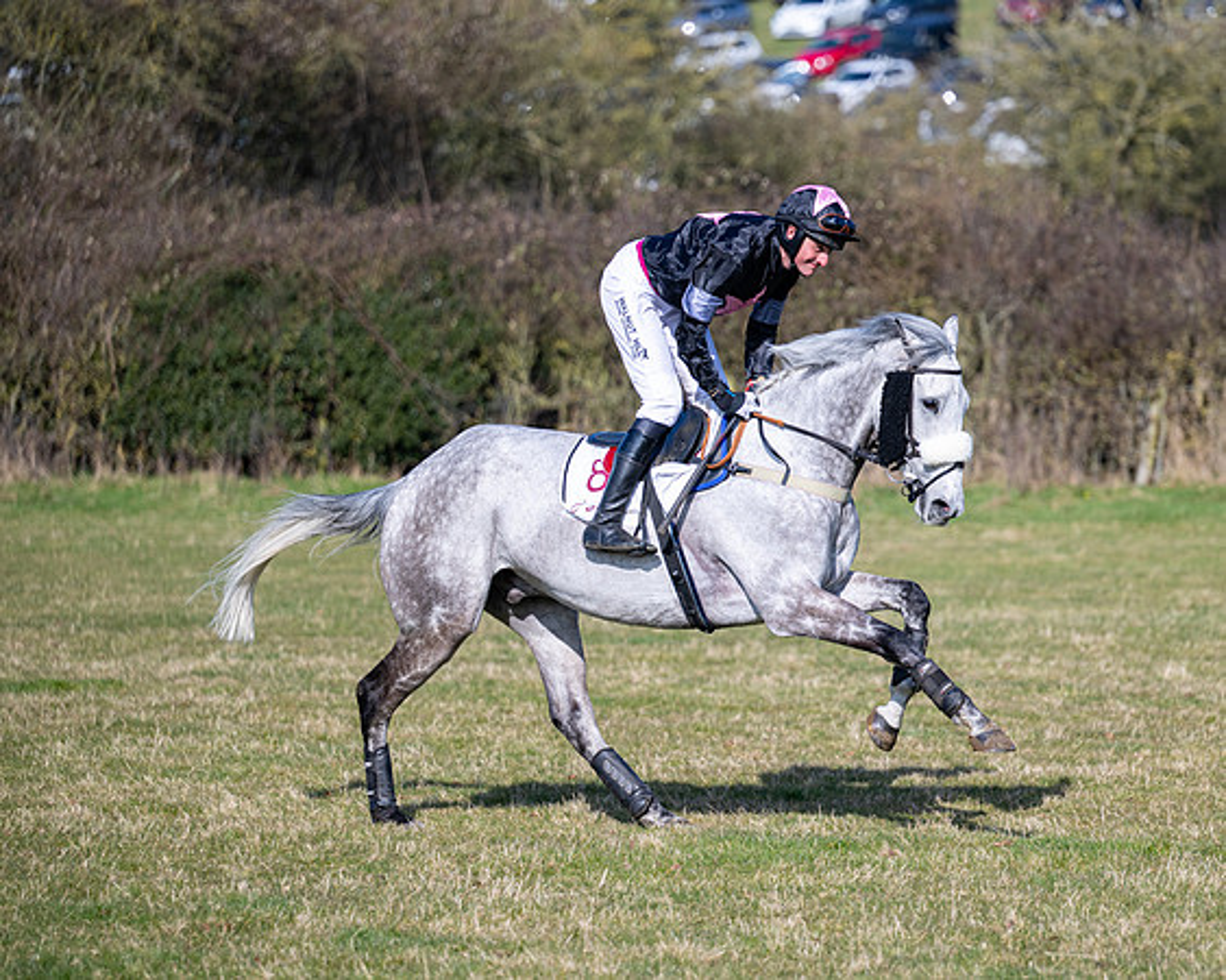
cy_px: 558
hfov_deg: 10.4
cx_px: 695
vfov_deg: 8.3
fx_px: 6740
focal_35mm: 186
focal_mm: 145
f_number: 2.8
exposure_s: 1/4000
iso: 200
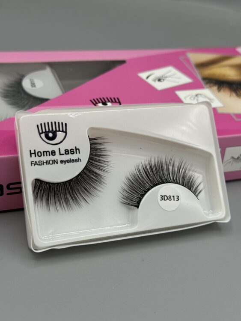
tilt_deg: -35.8
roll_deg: -8.6
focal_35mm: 48
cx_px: 120
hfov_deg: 30.3
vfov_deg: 39.6
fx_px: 445
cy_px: 160
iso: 64
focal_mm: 6.86
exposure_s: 1/1366
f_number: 1.78
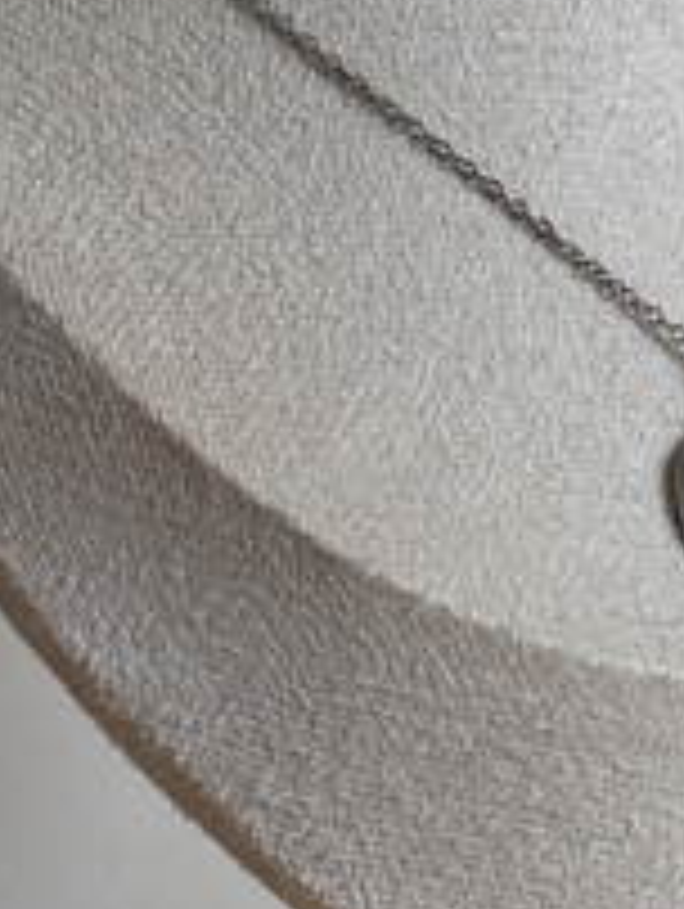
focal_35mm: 137
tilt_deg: -1.2
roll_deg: +0.3
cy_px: 443
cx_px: 814
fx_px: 3602
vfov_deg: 14.4
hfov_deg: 10.7
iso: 32
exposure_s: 1/177
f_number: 1.6
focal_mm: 5.96
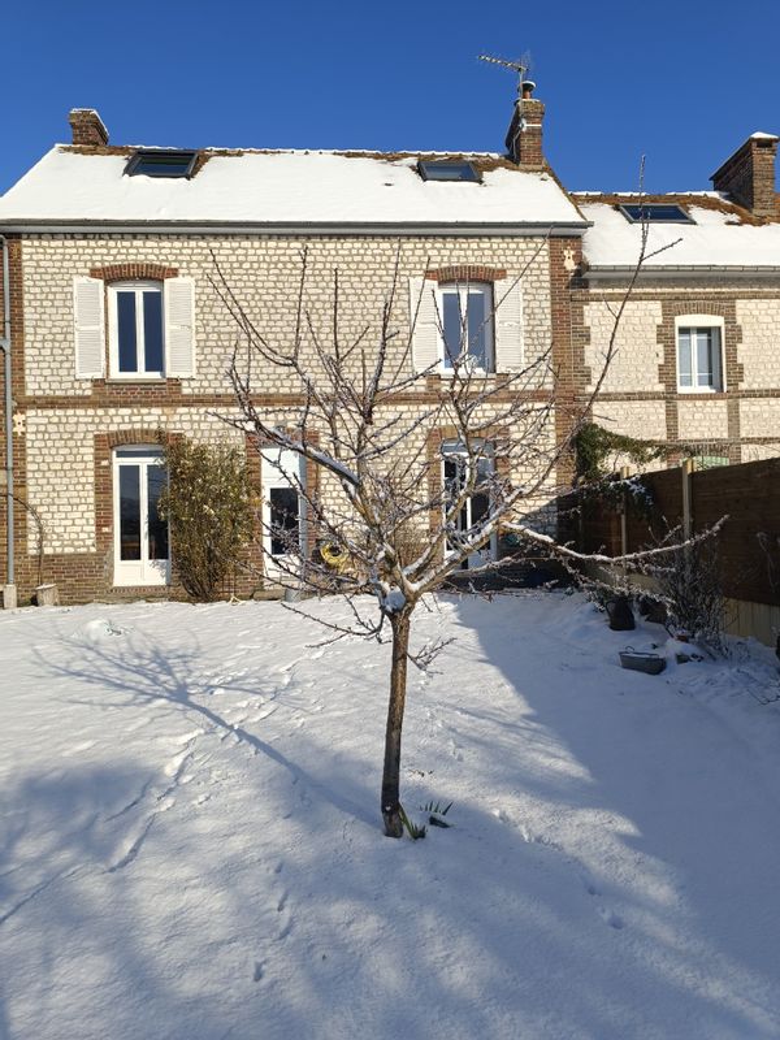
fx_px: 721
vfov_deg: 71.6
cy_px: 520
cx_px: 390
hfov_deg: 56.8
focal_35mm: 24
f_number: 1.65
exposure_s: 1/1088
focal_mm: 6.14
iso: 52
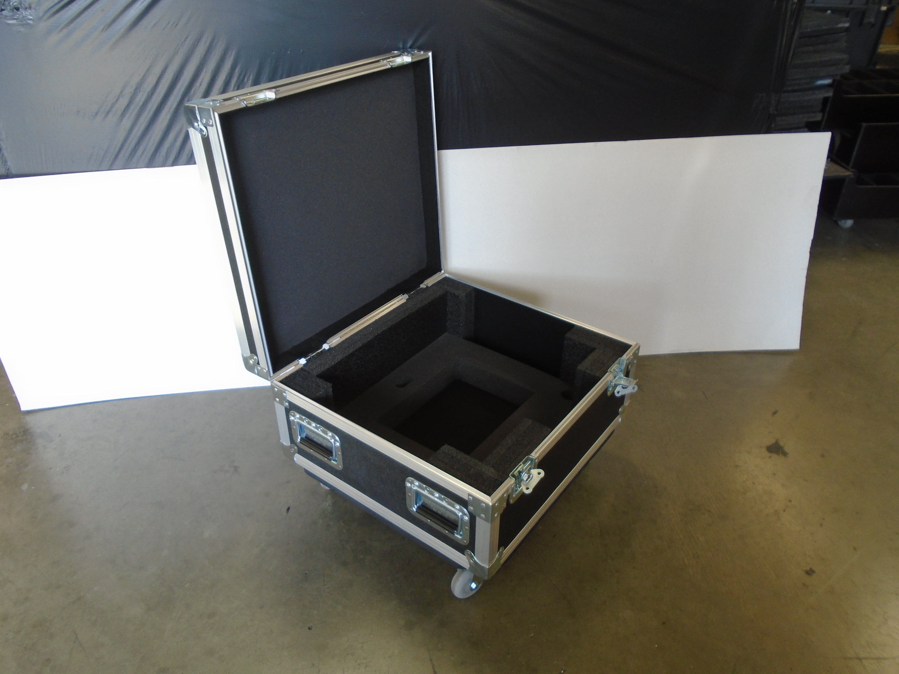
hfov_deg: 67.3
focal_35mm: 26
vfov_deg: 53.1
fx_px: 675
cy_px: 337
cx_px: 450
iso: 100
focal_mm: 4.6
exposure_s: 1/30
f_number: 3.2
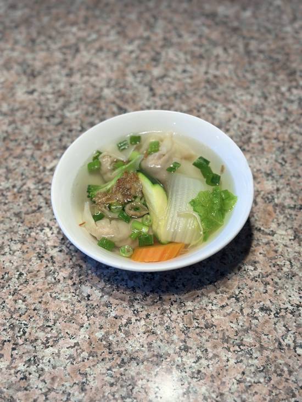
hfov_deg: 30.3
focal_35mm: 48
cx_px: 151
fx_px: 558
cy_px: 201
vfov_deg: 39.7
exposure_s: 1/120
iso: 64
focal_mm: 6.86
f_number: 1.78
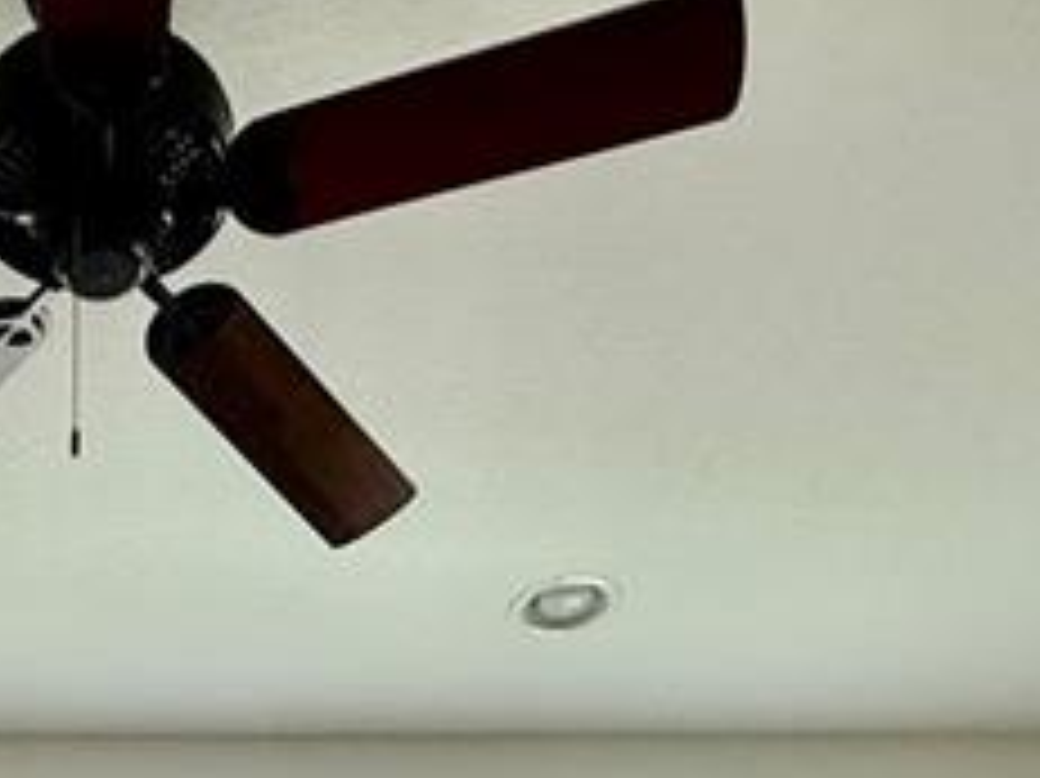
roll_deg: -0.4
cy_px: 1691
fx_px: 1862
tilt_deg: -3.4
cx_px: 108
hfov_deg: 29.9
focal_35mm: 62
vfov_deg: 16.1
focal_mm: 2.22
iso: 200
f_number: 2.2
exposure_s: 1/99
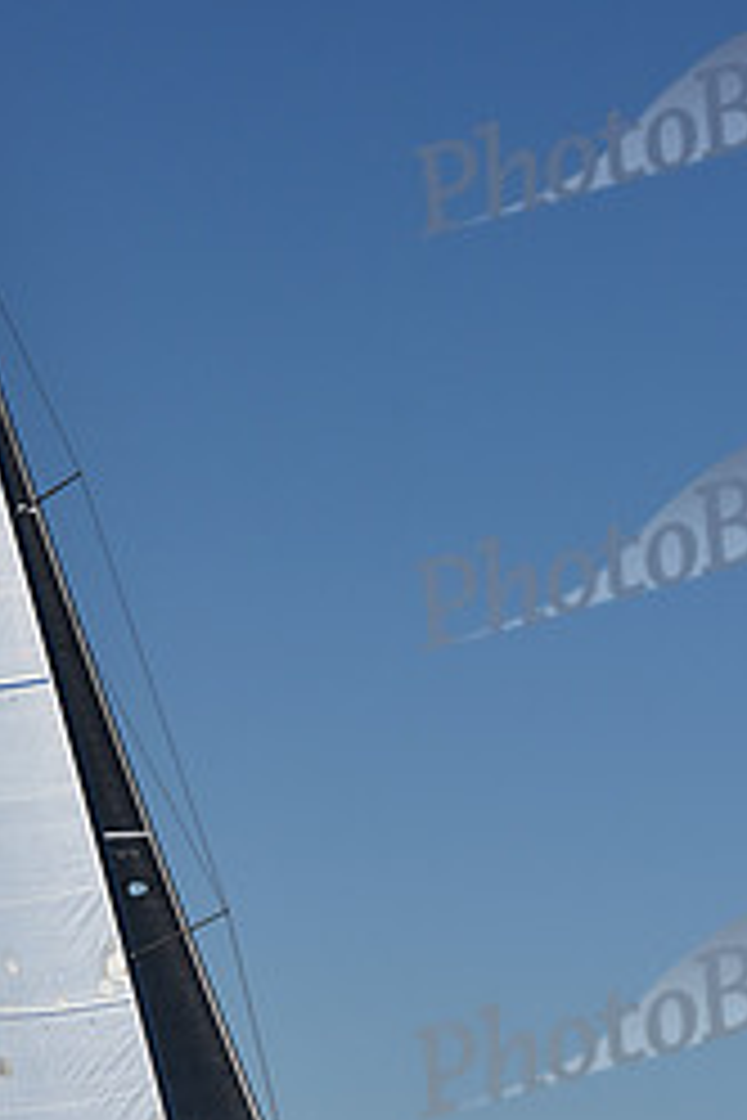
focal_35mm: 214
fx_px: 6660
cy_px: 832
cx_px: 182
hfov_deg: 6.4
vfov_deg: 9.6
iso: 200
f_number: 5.6
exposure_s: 1/800
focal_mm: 92
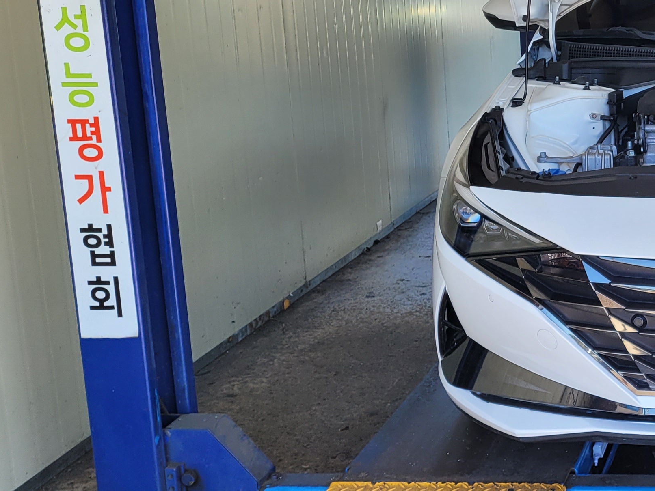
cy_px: 166
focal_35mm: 65
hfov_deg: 26.7
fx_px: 1230
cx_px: 772
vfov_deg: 22.5
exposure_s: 1/218
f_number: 1.8
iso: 40
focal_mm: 5.4
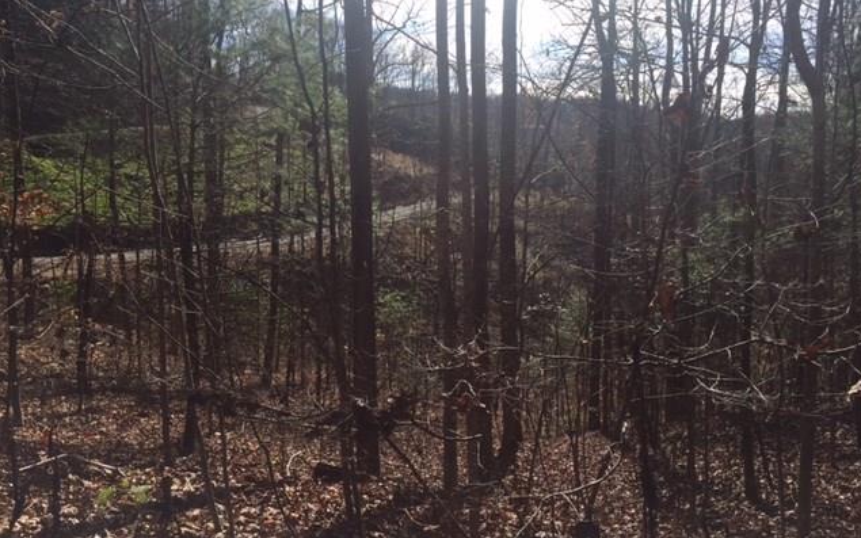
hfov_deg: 61.2
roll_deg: +1.1
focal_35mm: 31
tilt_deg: -7.4
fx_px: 727
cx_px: 431
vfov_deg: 40.6
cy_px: 281
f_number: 2.2
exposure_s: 1/1319
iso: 32
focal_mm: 4.15
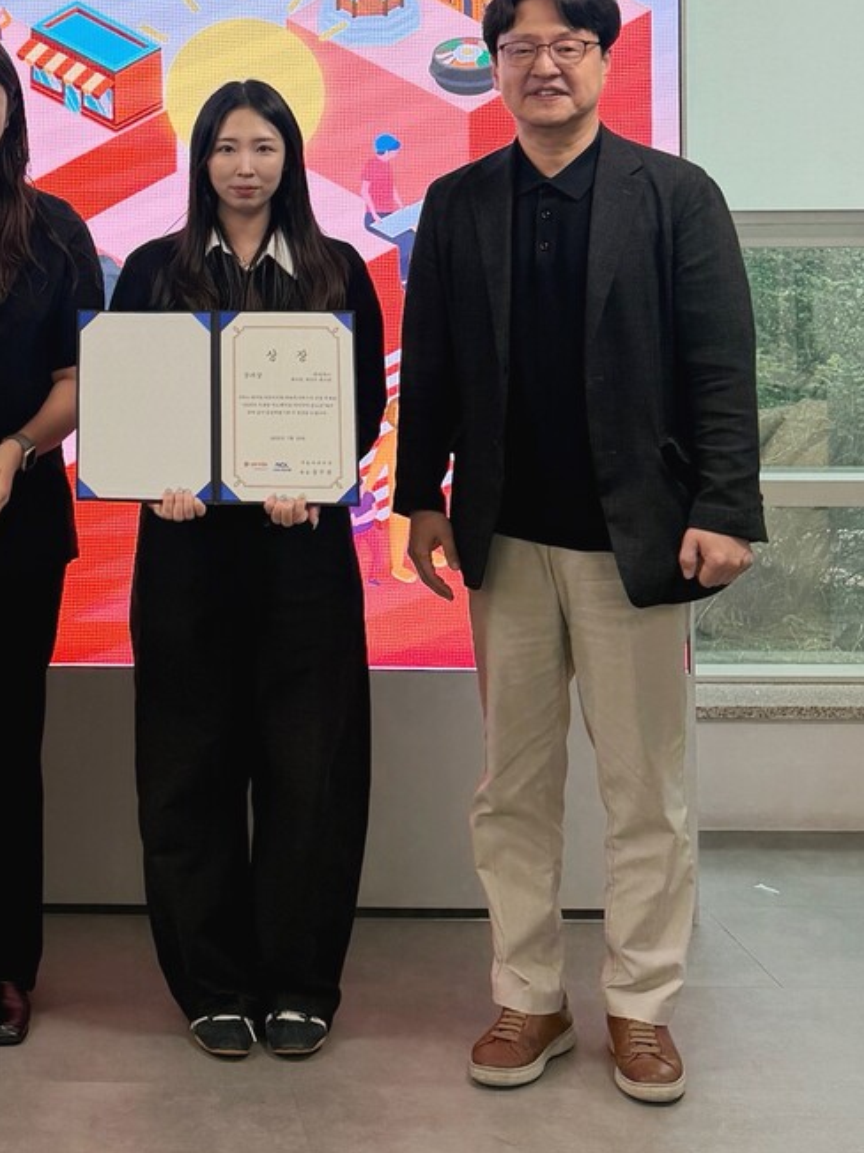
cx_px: -42
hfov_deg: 12.7
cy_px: 168
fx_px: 3828
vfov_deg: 16.9
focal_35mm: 115
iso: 125
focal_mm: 5.96
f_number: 1.6
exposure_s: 1/60
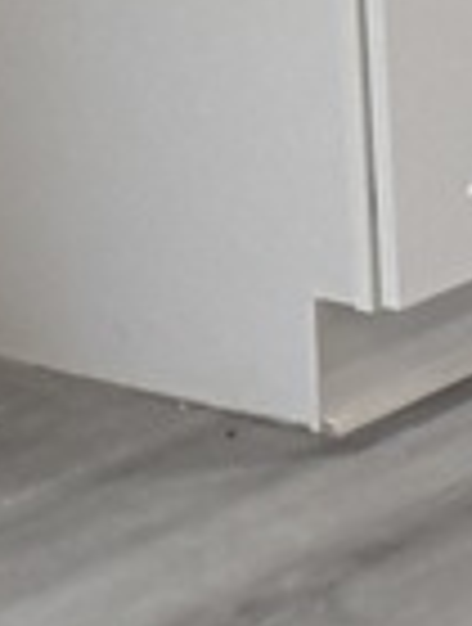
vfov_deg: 7.4
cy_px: -919
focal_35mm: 248
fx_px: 4488
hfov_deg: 4.6
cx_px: 2702
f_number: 1.78
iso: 200
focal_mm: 6.76
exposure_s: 1/120
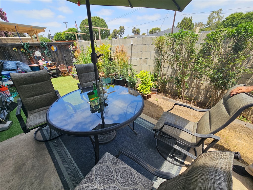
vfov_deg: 89.9
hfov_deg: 106.2
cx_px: 126
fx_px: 95
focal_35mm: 13
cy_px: 95
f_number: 2.2
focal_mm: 2.2
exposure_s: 1/1087
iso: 50
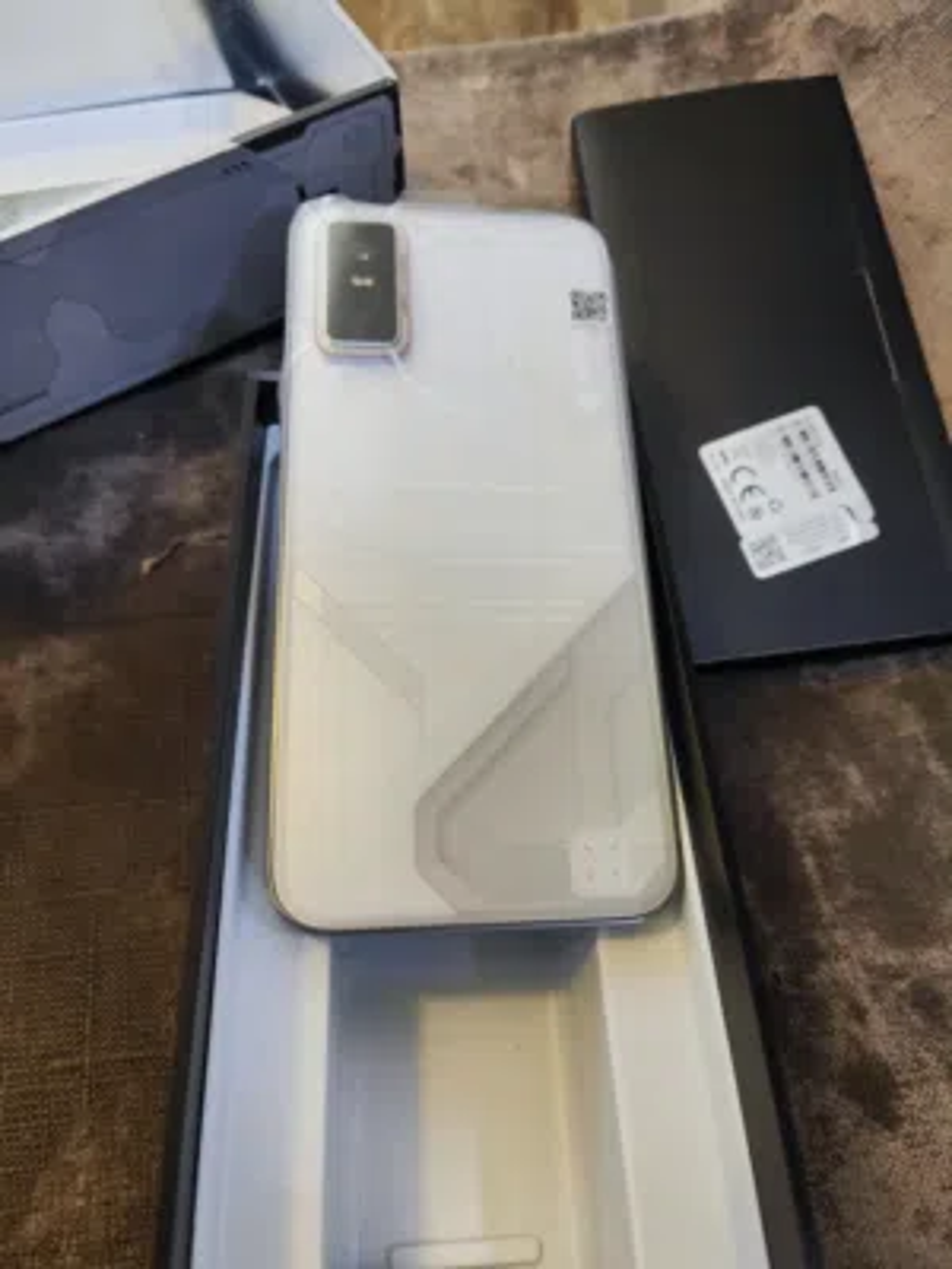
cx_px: 476
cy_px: 634
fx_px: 843
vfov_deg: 73.9
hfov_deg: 58.9
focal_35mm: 23
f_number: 1.8
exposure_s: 1/65.4
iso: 285
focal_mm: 5.4
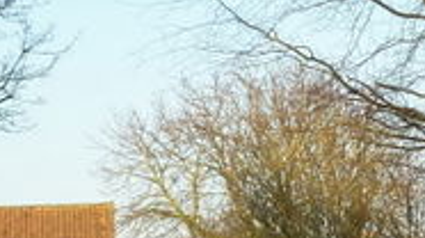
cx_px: 315
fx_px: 1744
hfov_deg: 13.8
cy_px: 98
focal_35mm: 155
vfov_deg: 7.8
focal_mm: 5.5
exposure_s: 1/400
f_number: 2.8
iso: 80
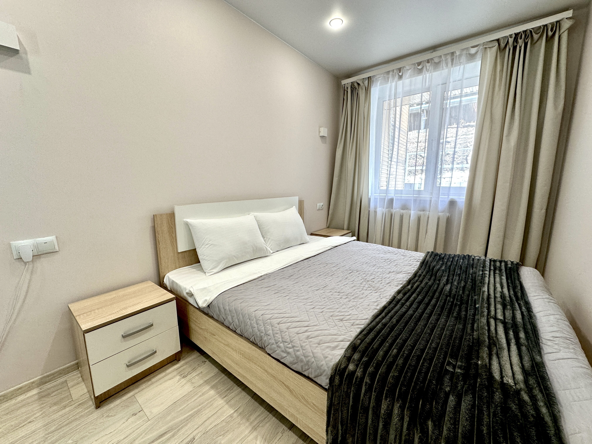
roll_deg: +0.6
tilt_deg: -9.2
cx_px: 296
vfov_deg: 85.7
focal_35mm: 14
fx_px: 239
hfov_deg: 102.1
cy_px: 222
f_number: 2.2
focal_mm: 2.22
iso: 64
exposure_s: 1/100
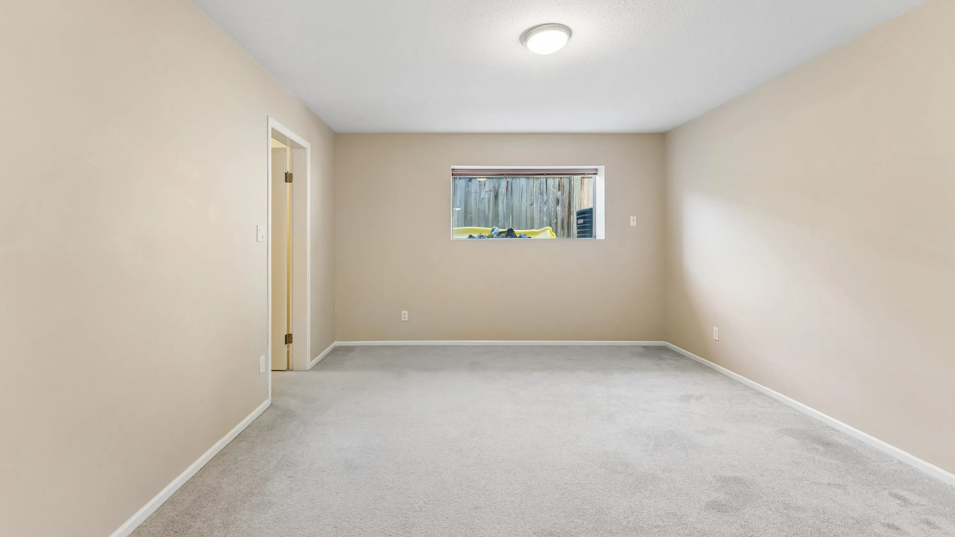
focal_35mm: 15
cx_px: 484
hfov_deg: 103.0
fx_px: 380
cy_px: 249
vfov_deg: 70.4
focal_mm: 14
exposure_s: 1/13
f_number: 7.1
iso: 400
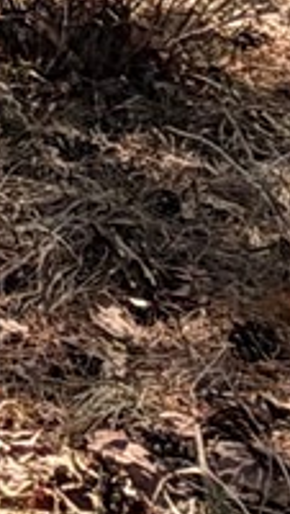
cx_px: -983
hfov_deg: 6.1
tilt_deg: -2.4
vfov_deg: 11.7
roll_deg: -0.8
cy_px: -645
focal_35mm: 156
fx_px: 2125
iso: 40
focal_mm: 2.22
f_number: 2.2
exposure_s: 1/569
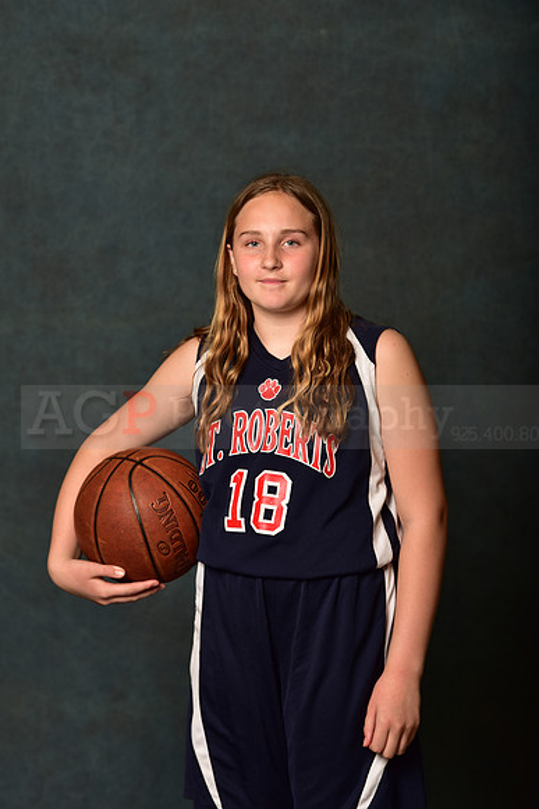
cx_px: 270
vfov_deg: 16.8
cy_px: 404
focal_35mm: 122
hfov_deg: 11.2
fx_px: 2738
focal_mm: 122
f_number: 5
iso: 200
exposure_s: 1/250
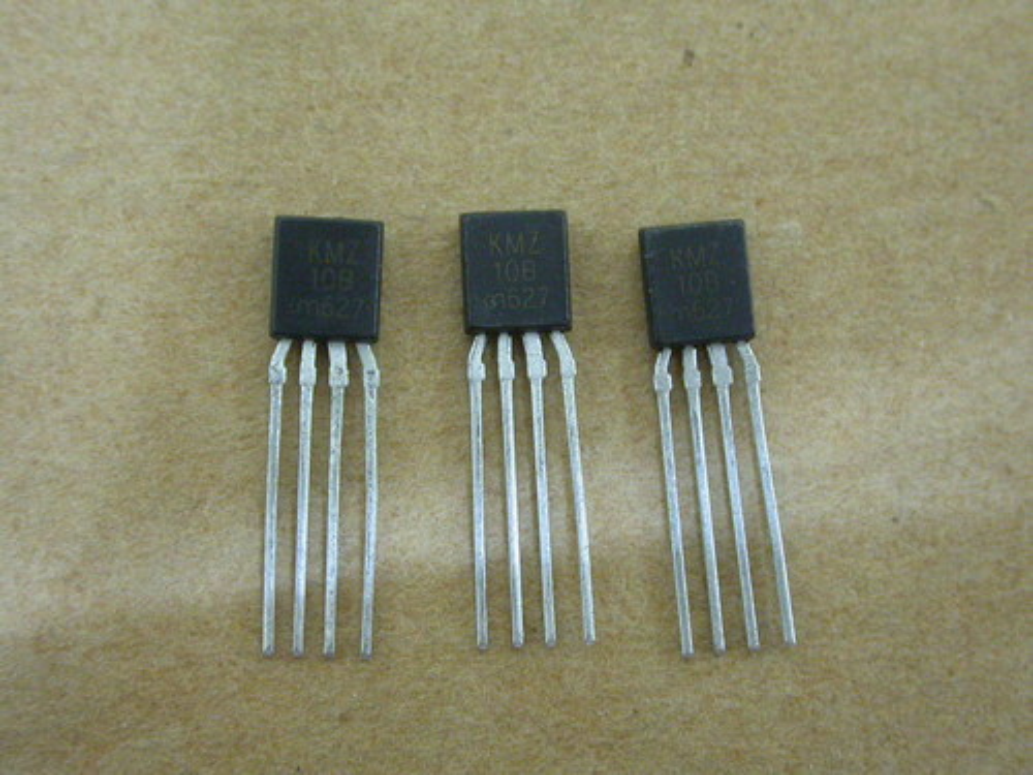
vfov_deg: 18.9
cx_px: 516
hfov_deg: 25.0
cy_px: 388
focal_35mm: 78
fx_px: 2328
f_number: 3.5
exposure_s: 1/4
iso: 400
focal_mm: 16.2
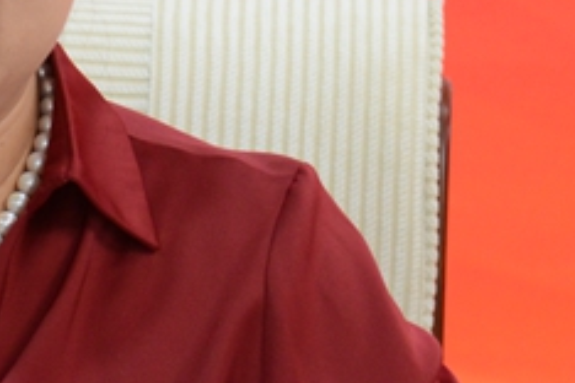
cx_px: -32
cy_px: 216
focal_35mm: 426
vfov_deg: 3.2
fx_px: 6804
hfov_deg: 4.8
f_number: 5.3
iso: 2000
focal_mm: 112
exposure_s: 1/60
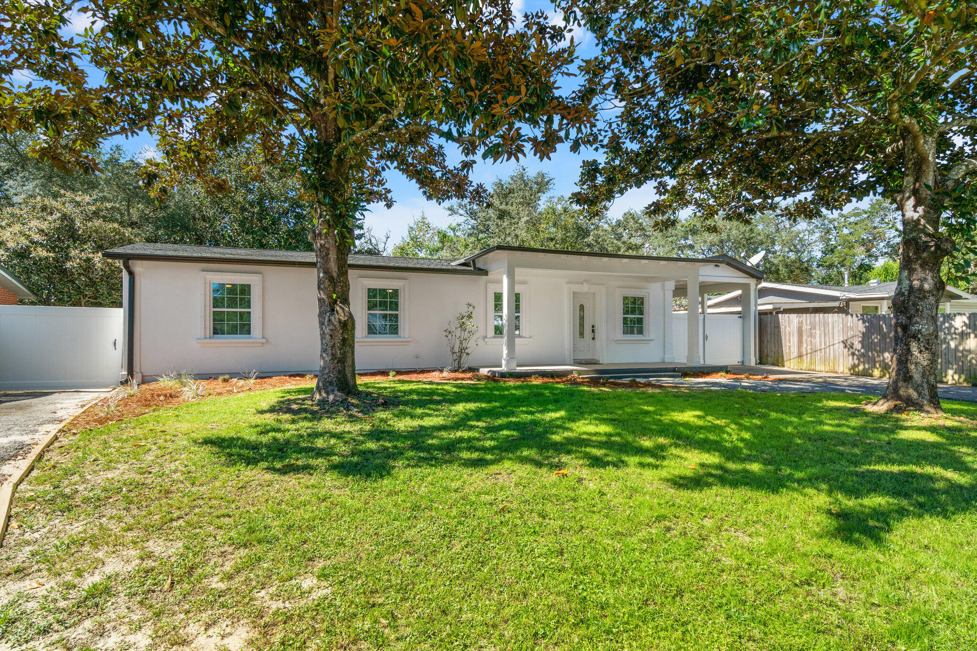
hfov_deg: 90.0
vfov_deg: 67.4
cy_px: 326
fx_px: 488
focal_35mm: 18
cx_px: 488
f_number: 8
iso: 100
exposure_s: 1/60
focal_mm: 12
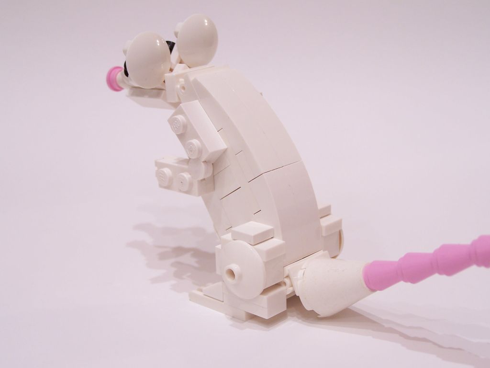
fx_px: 948
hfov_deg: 29.0
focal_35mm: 67
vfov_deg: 21.9
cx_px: 245
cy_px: 184
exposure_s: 1/3
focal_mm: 11.1
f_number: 3.2
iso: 80
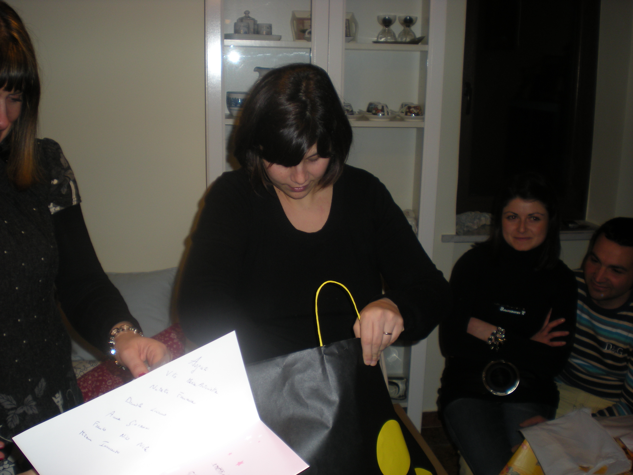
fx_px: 695
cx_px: 316
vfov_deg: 37.7
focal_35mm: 38
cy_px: 238
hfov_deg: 49.0
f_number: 3.1
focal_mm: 6.3
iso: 64
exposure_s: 1/60
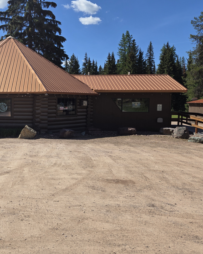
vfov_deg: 51.5
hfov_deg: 39.1
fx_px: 263
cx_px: 18
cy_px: 120
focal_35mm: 35
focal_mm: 5.4
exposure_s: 1/2314
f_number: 1.8
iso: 25
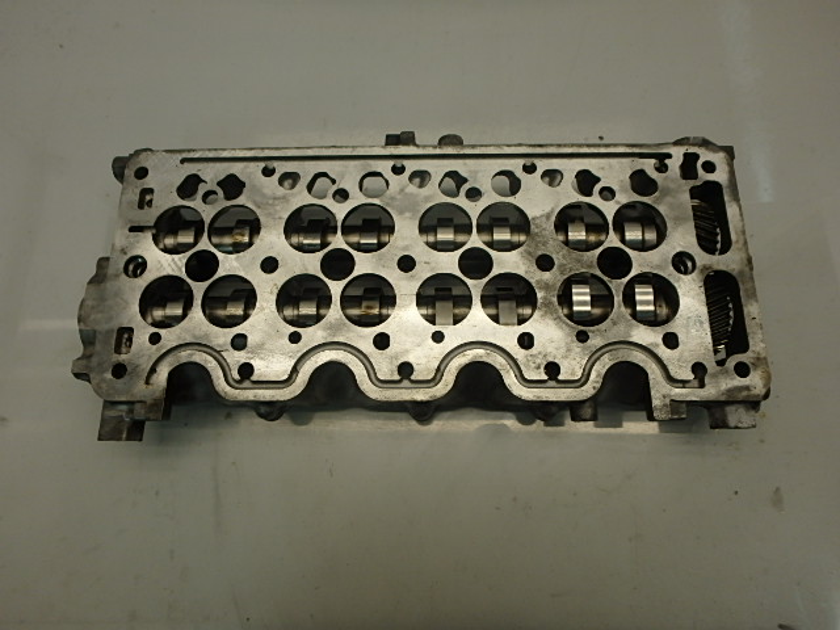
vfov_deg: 63.4
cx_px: 420
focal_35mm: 21
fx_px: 510
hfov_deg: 79.0
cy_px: 315
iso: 125
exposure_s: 1/100
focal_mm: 3.7
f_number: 3.5
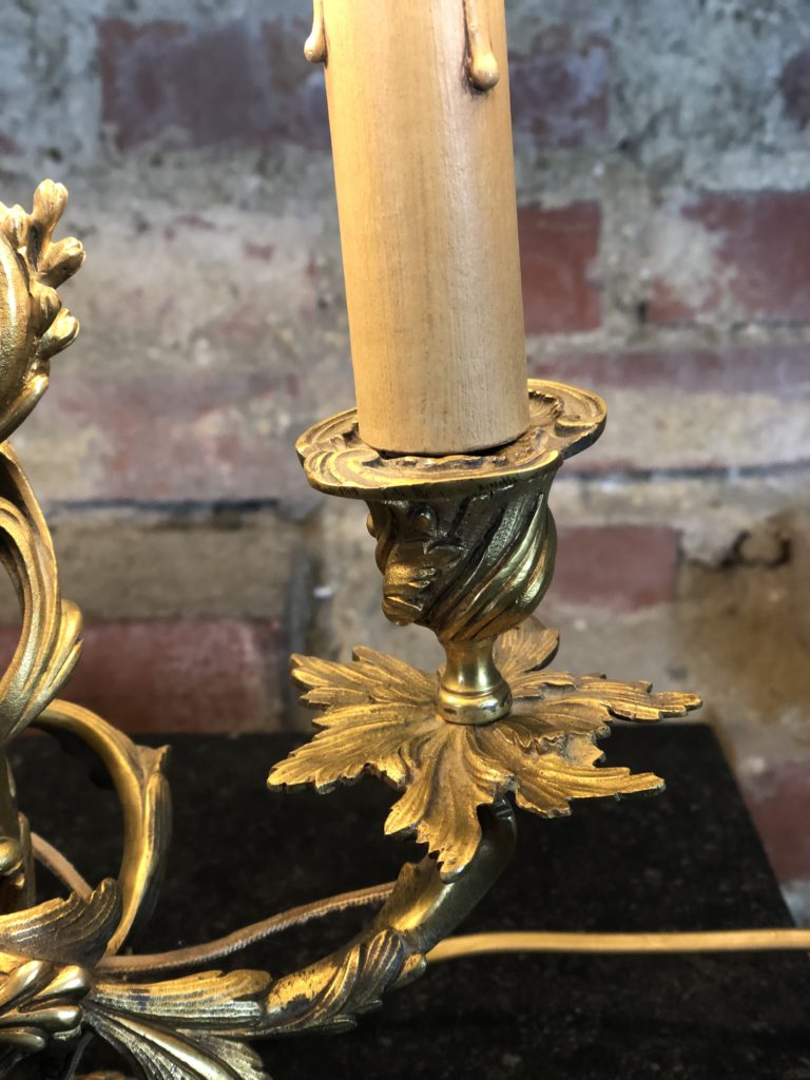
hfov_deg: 28.0
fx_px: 1622
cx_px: 405
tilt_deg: -18.1
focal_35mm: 52
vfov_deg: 36.8
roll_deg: +0.8
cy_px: 540
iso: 80
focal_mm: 6
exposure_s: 1/50
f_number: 2.4
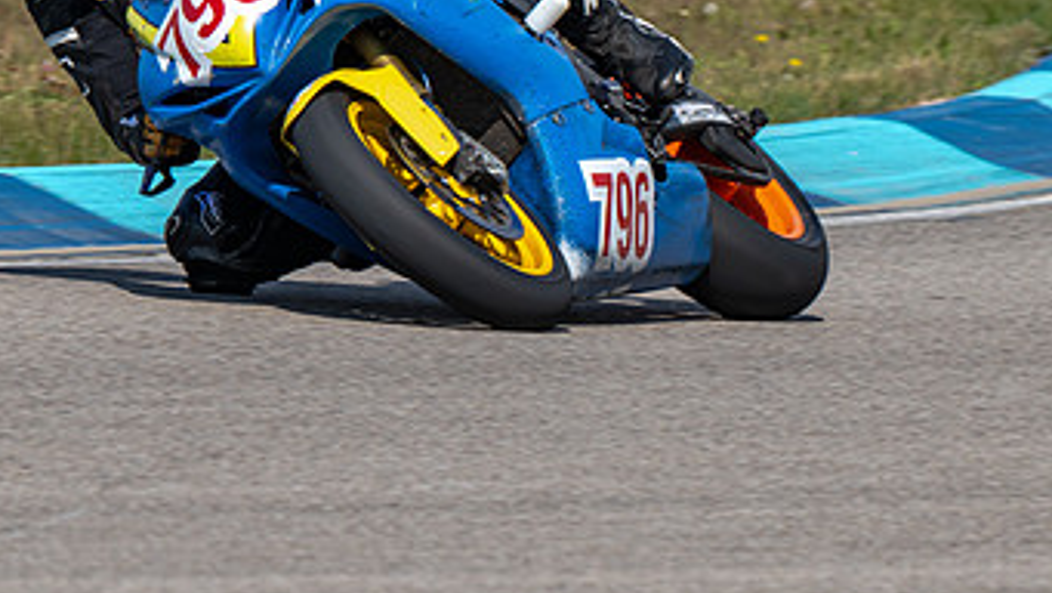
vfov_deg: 1.5
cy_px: 133
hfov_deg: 2.7
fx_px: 22656
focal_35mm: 812
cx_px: 394
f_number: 9
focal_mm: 340
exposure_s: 1/800
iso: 160
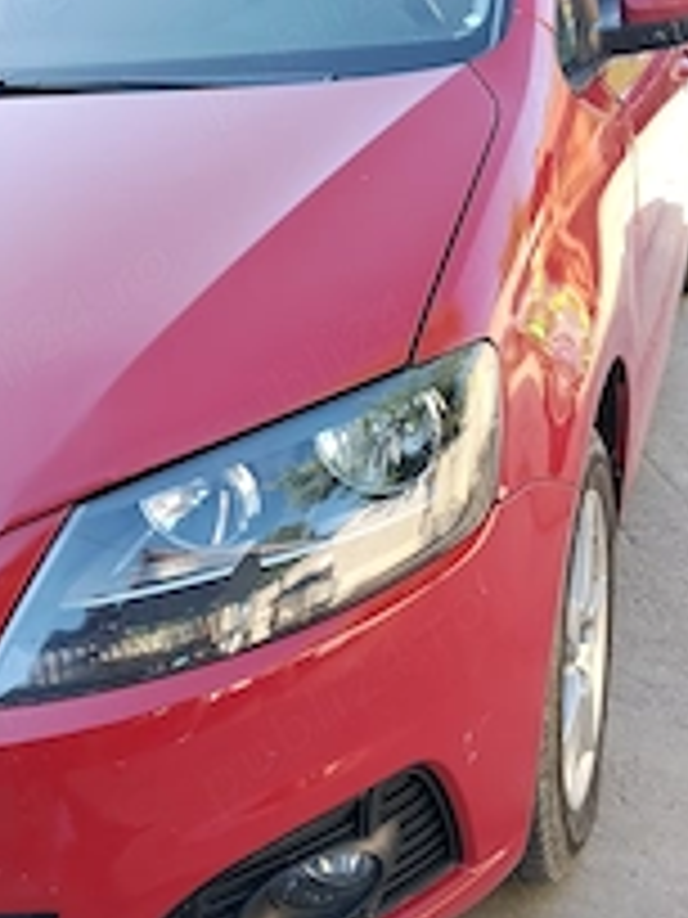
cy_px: 428
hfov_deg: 25.4
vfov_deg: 33.8
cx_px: 184
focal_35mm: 57
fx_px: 1511
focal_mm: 3.96
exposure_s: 1/137
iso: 50
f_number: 1.8
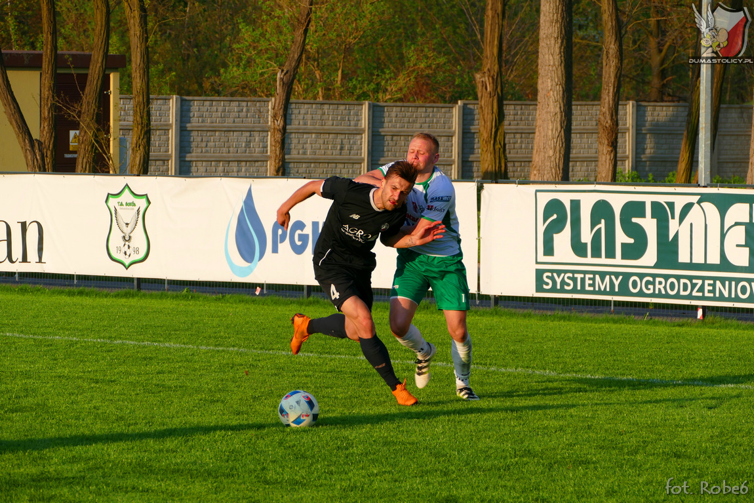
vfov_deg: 6.5
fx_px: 4420
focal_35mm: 211
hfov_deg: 9.8
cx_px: 377
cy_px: 252
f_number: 4
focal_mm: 76.94
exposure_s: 1/640
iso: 125
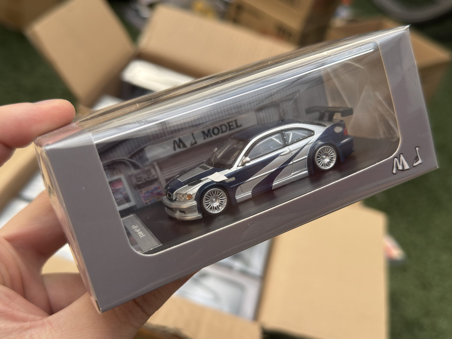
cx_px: 226
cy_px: 170
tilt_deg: -36.4
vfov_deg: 37.7
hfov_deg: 49.0
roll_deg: -17.6
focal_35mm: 38
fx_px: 496
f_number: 1.78
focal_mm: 6.76
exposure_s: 1/460
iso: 64
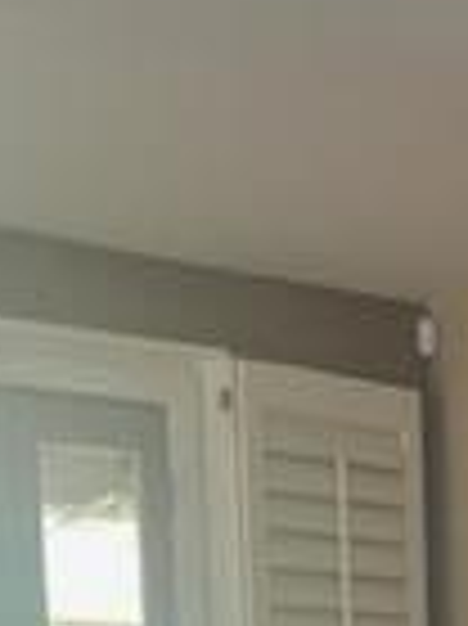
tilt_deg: -9.4
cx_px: 900
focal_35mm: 120
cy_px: 1153
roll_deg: -1.5
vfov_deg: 14.3
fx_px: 2166
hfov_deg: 11.3
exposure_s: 1/120
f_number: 1.5
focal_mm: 5.7
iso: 125
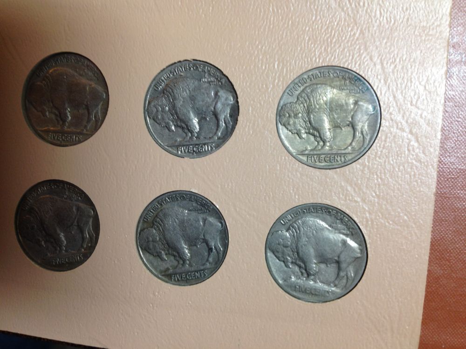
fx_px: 471
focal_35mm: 35
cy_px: 174
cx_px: 233
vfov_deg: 40.7
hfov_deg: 52.6
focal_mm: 4.28
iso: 50
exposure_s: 1/20
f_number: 2.4
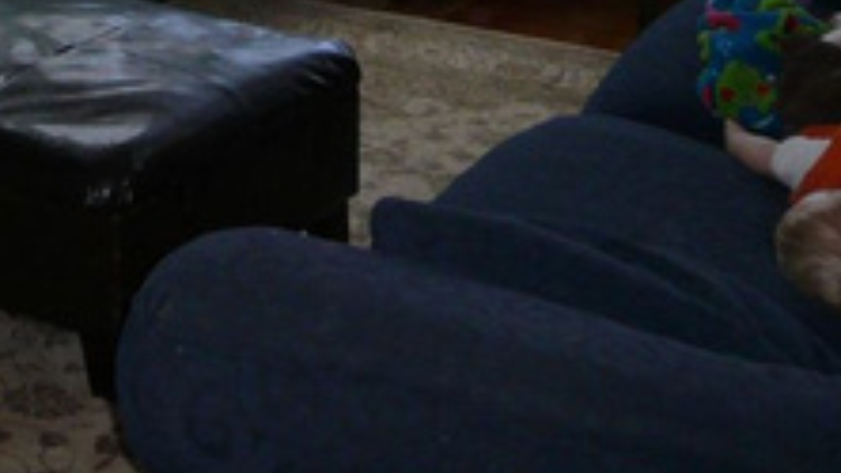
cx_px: 91
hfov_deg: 23.6
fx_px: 1963
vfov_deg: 12.4
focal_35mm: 88
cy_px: -420
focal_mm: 4.6
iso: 100
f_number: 2.8
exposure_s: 1/125
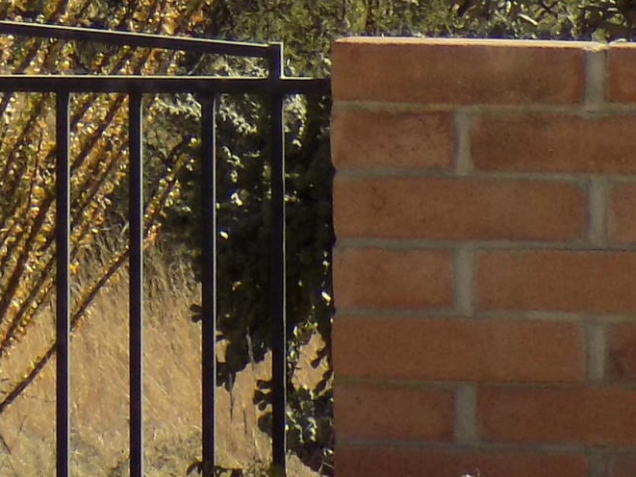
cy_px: -478
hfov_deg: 4.5
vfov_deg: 3.4
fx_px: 8086
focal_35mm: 440
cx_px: -555
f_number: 4.6
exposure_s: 1/400
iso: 80
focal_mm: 17.2
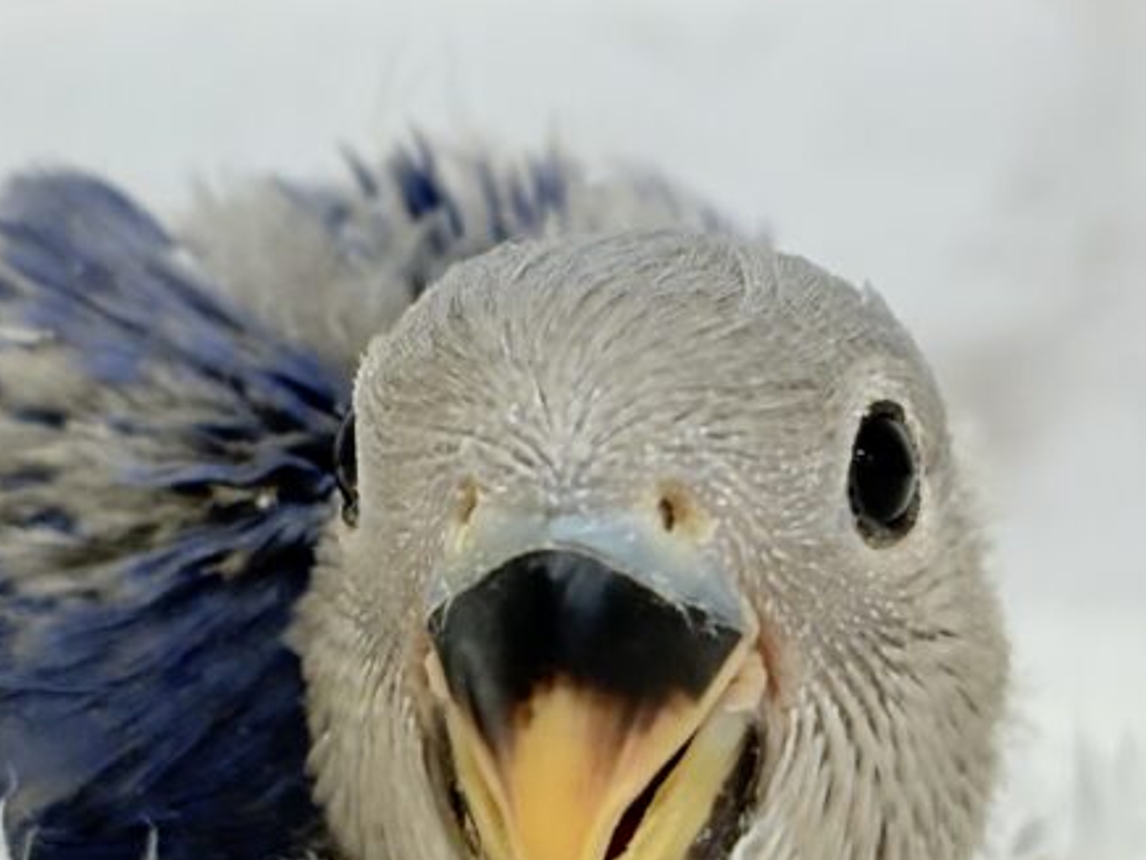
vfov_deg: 10.4
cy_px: 345
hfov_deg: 13.8
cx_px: 381
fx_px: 4734
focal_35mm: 143
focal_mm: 5.96
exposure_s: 1/100
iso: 64
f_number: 1.6
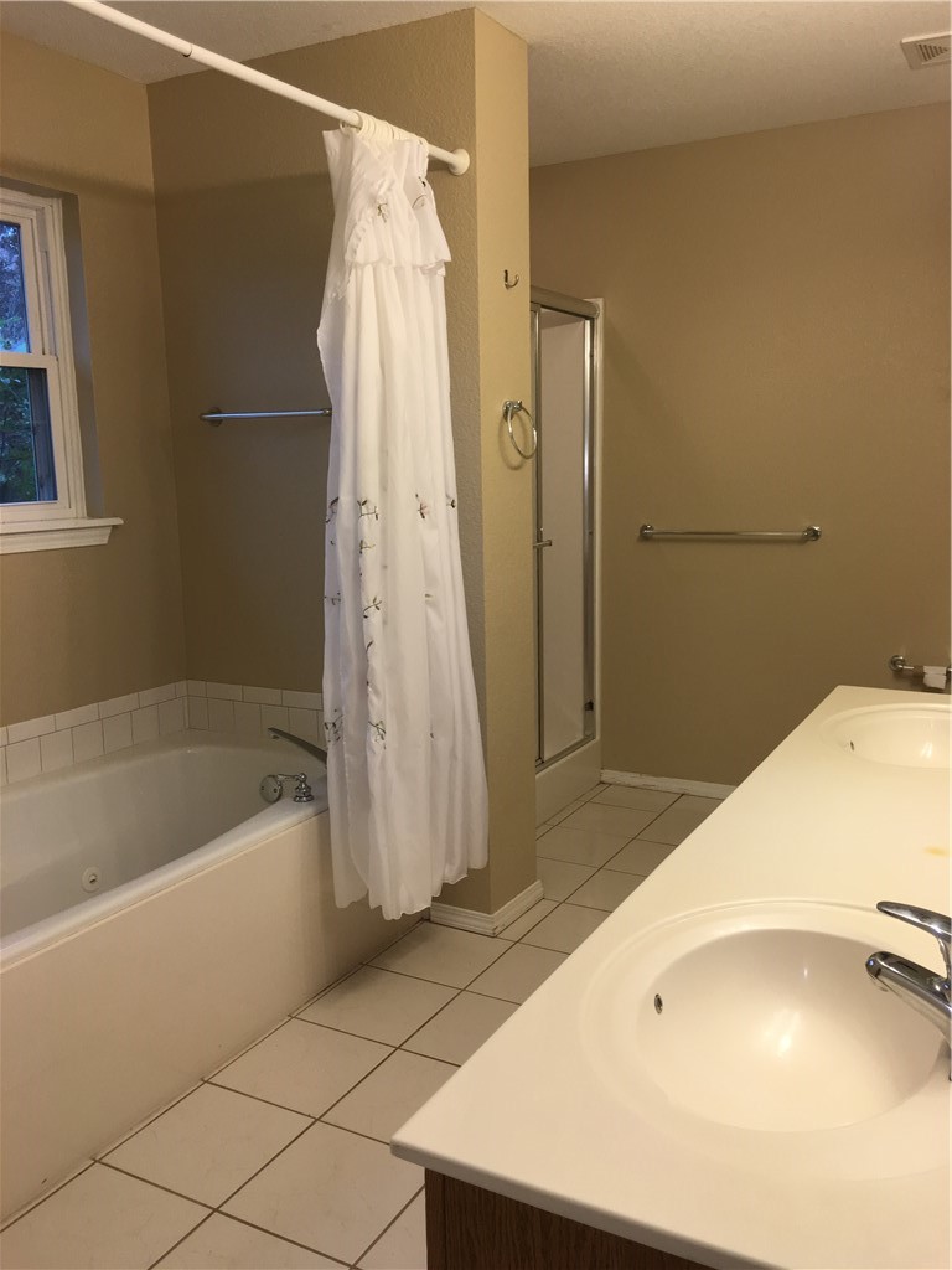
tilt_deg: -9.8
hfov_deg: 48.2
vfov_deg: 61.7
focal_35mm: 29
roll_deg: +1.5
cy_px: 635
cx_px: 476
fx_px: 1063
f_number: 2.2
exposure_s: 1/60
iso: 50
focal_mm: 4.15
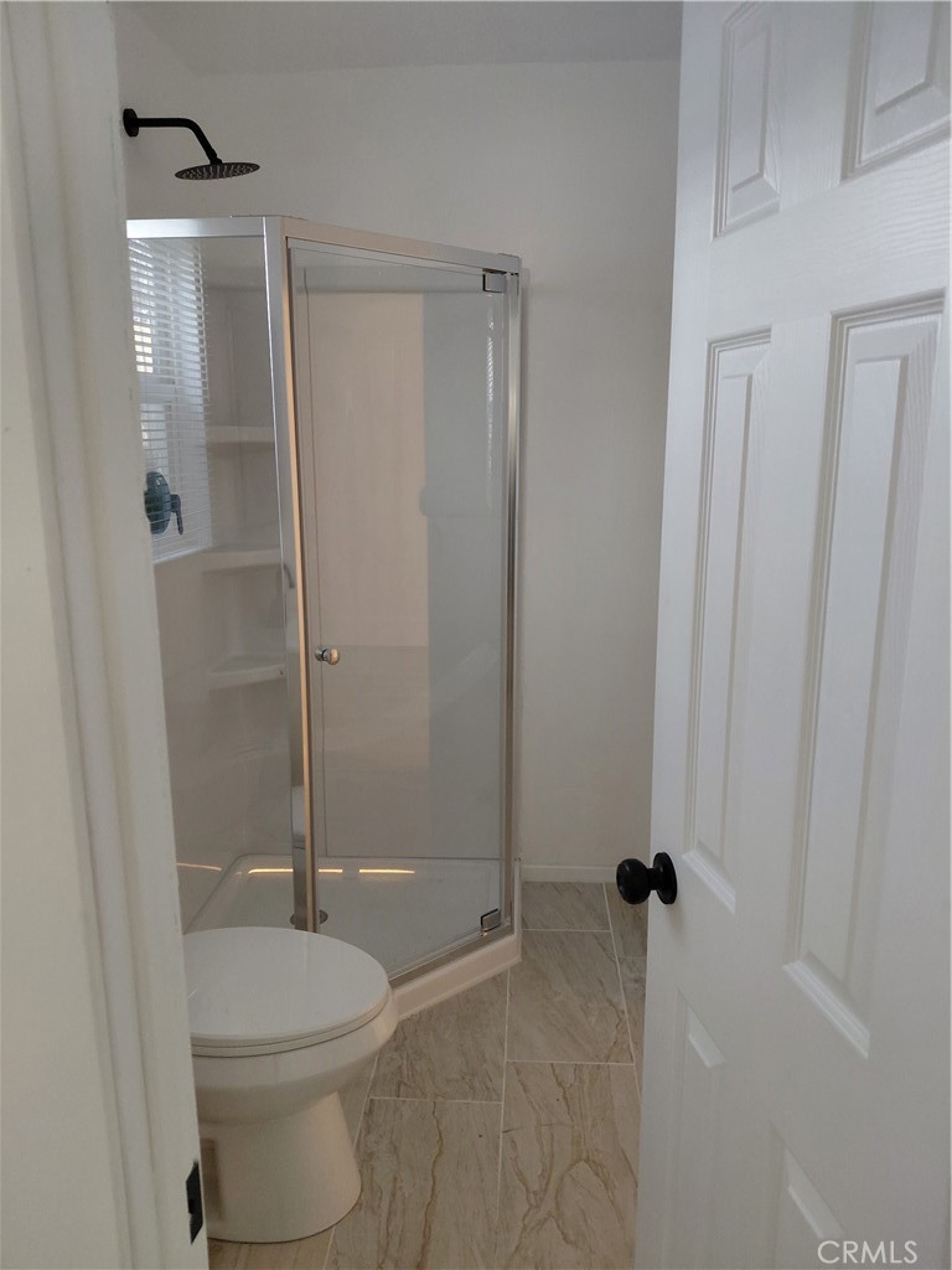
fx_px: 917
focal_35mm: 25
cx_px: 476
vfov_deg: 69.4
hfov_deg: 54.9
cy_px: 635
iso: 320
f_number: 1.8
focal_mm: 4.69
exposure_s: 1/60
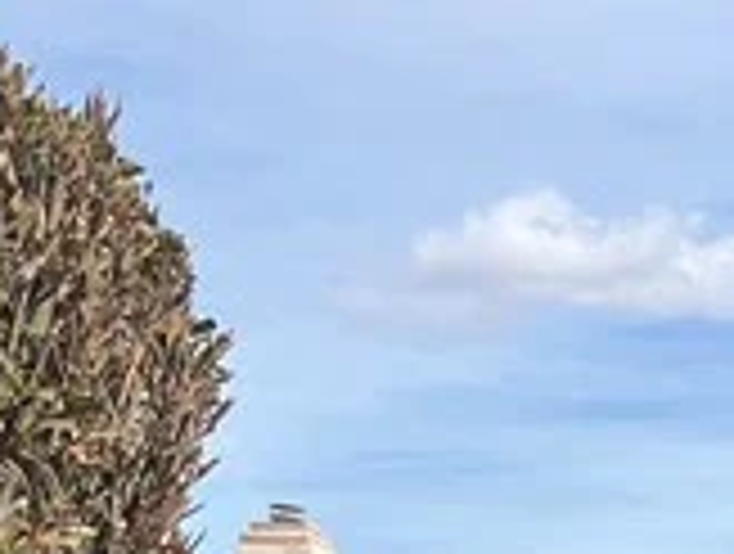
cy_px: 1657
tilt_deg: -9.2
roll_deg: -1.6
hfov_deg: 11.4
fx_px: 3464
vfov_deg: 7.9
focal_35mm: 163
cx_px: 1256
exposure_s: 1/4444
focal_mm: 5.7
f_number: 1.5
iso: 50
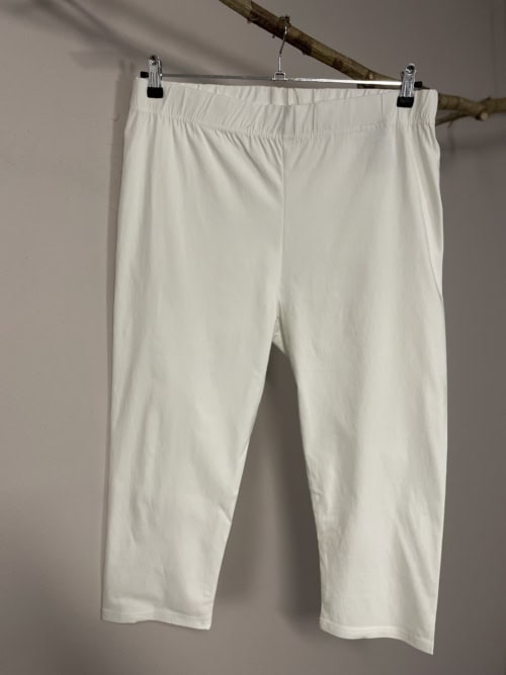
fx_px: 507
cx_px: 253
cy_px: 338
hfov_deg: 53.0
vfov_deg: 67.3
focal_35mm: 26
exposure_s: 1/50
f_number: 1.6
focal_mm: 4.2
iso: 100
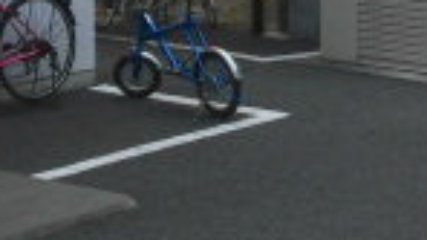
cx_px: 514
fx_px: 1279
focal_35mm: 113
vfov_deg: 10.4
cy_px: -87
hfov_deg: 18.0
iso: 100
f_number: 3.1
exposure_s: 1/500
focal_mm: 4.3
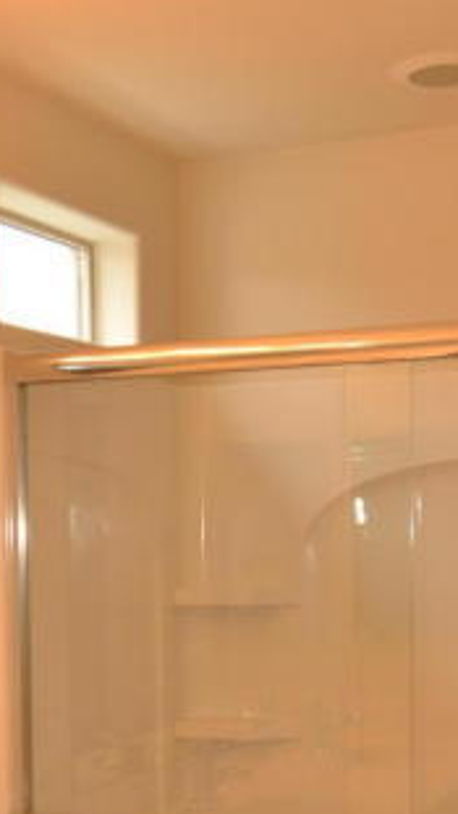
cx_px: 148
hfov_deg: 19.4
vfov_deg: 33.3
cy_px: 581
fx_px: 1338
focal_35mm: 62
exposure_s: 1/160
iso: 320
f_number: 4
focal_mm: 18
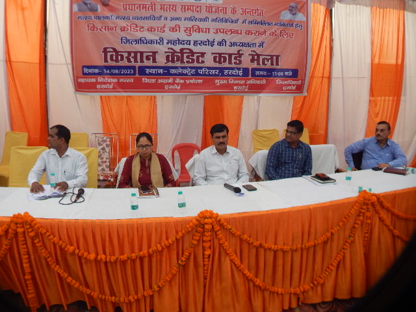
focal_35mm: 25
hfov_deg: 69.4
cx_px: 208
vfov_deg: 54.9
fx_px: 300
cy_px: 156
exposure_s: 1/500
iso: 125
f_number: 3.1
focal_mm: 4.5
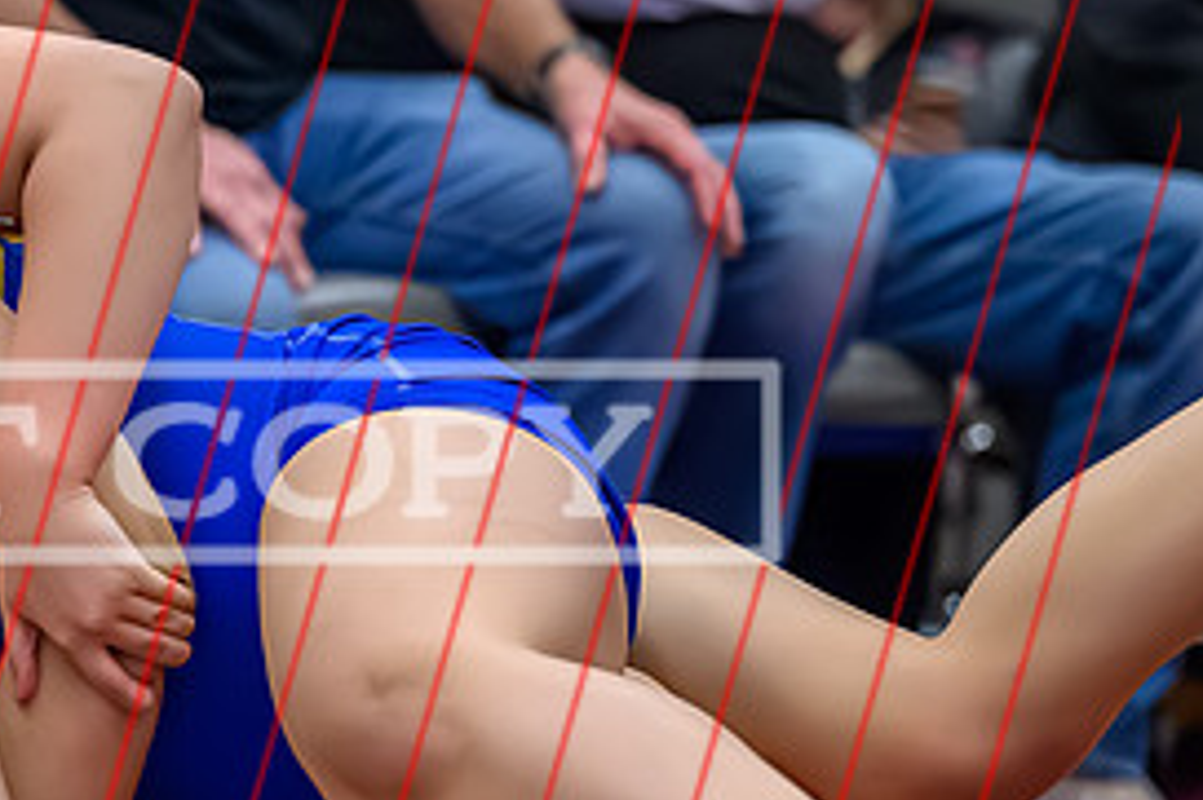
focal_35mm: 348
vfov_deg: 3.9
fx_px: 11622
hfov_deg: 5.9
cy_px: 769
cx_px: -411
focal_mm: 115
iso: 10000
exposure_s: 1/640
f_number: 2.8
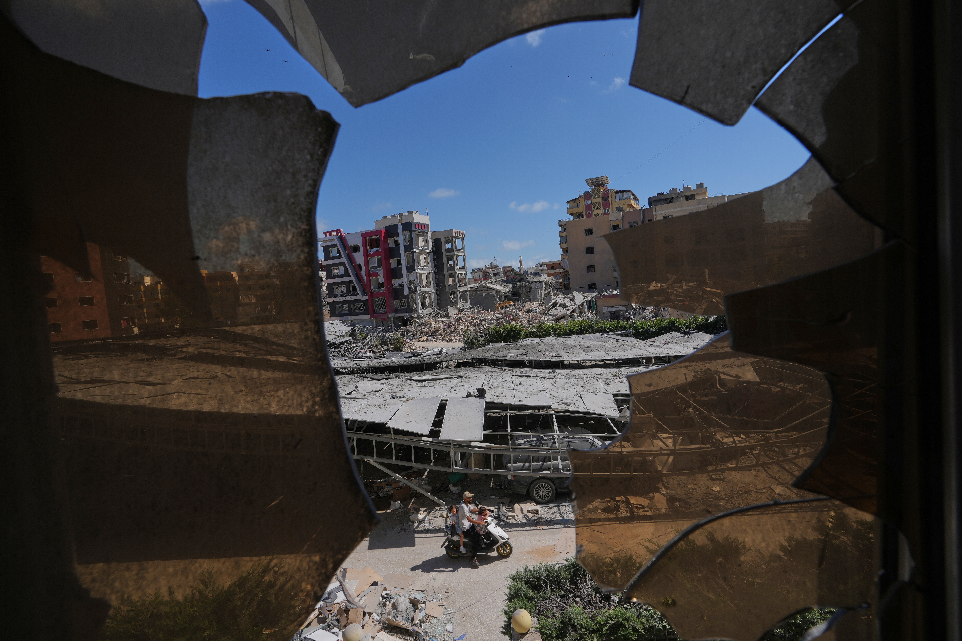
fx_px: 428
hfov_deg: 96.7
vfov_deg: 73.7
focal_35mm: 16
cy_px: 320
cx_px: 481
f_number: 11
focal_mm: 16
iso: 100
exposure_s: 1/250
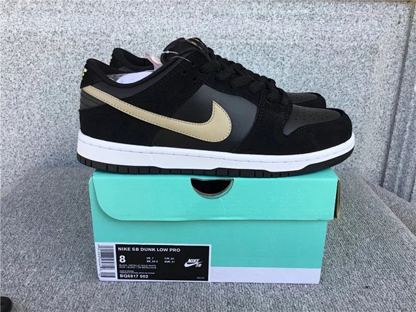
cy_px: 156
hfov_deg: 58.4
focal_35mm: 31
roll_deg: -0.3
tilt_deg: -20.2
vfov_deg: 45.4
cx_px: 208
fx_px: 373
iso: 25
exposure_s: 1/224
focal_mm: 3.3
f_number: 2.4
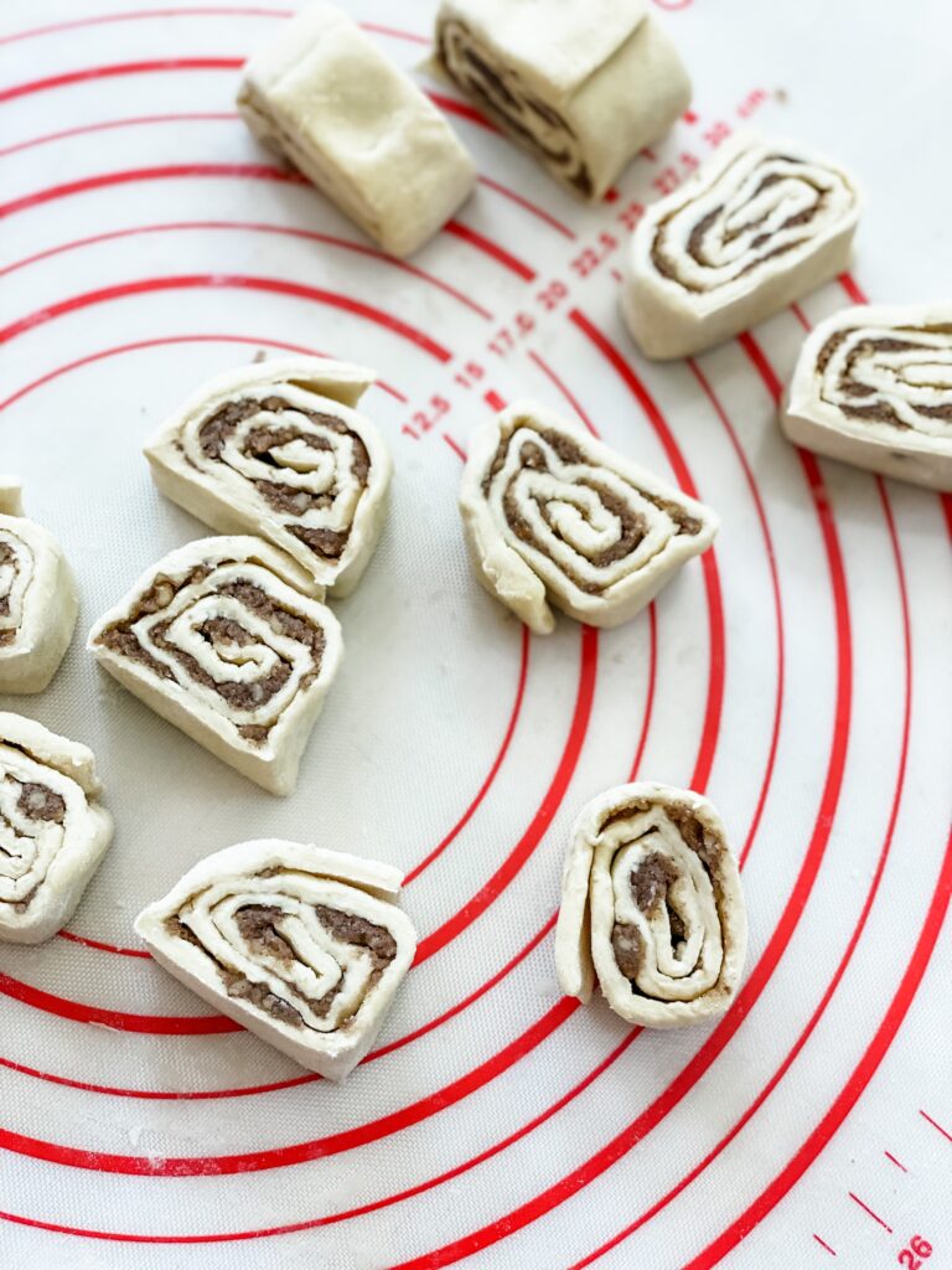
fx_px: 1907
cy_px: 635
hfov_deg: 28.0
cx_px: 476
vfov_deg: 36.8
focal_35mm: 52
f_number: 2
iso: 125
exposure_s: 1/120
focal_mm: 6
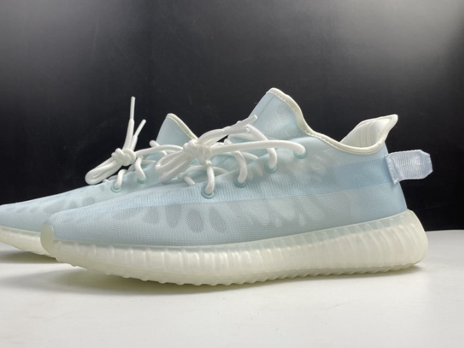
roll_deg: +1.5
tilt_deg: +5.4
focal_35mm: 33
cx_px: 200
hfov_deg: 55.2
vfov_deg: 43.0
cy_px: 180
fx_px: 442
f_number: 1.6
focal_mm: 4.2
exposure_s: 1/100
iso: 40
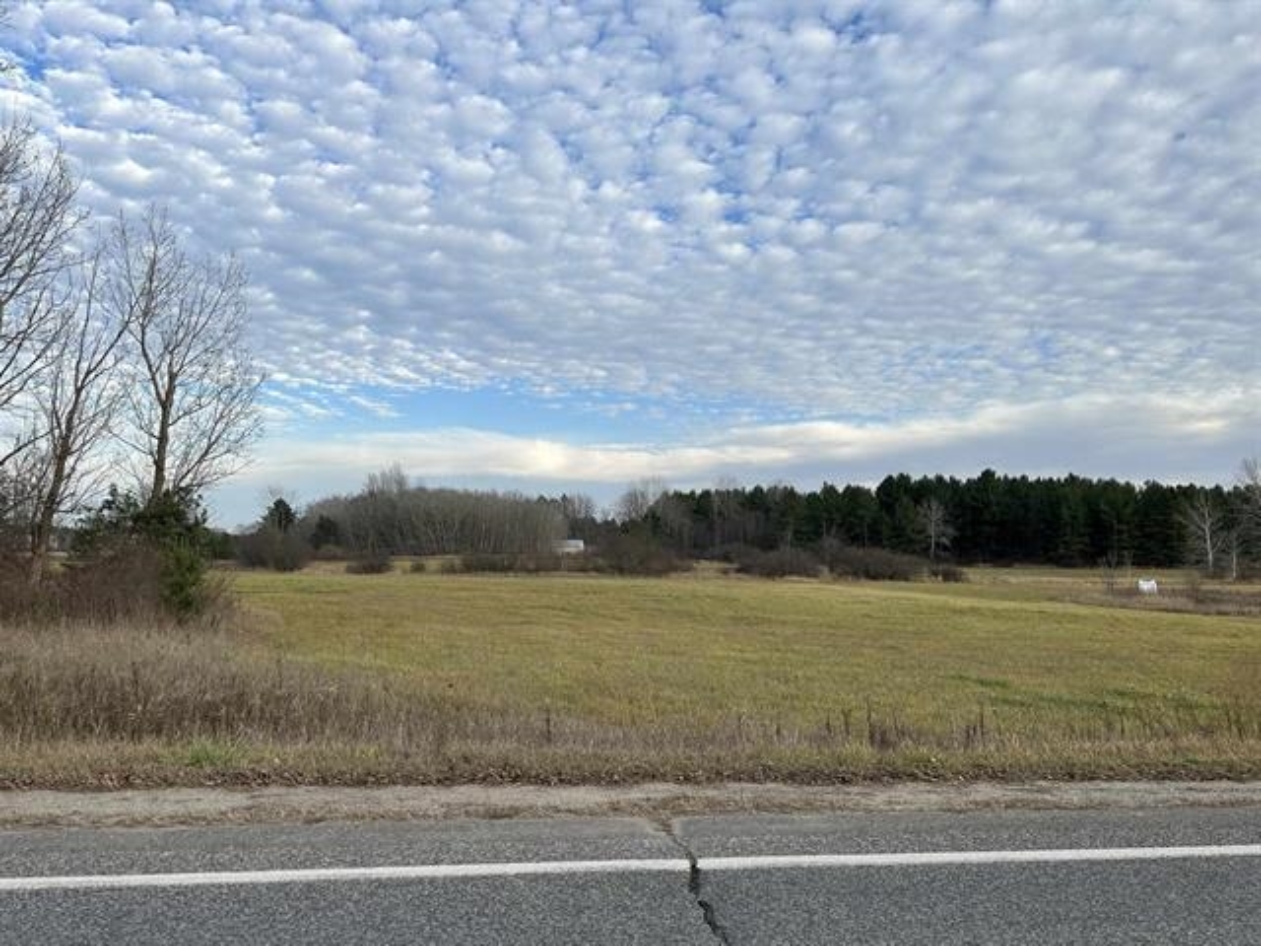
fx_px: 874
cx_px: 630
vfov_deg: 56.8
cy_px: 473
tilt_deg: +3.5
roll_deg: -1.0
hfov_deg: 71.6
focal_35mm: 24
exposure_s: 1/2028
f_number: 1.78
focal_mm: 6.86
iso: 80
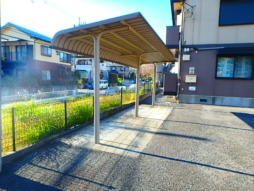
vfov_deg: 63.4
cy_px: 96
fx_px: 154
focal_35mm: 21
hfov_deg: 79.0
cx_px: 127
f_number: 3.5
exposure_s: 1/200
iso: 125
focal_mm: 3.7
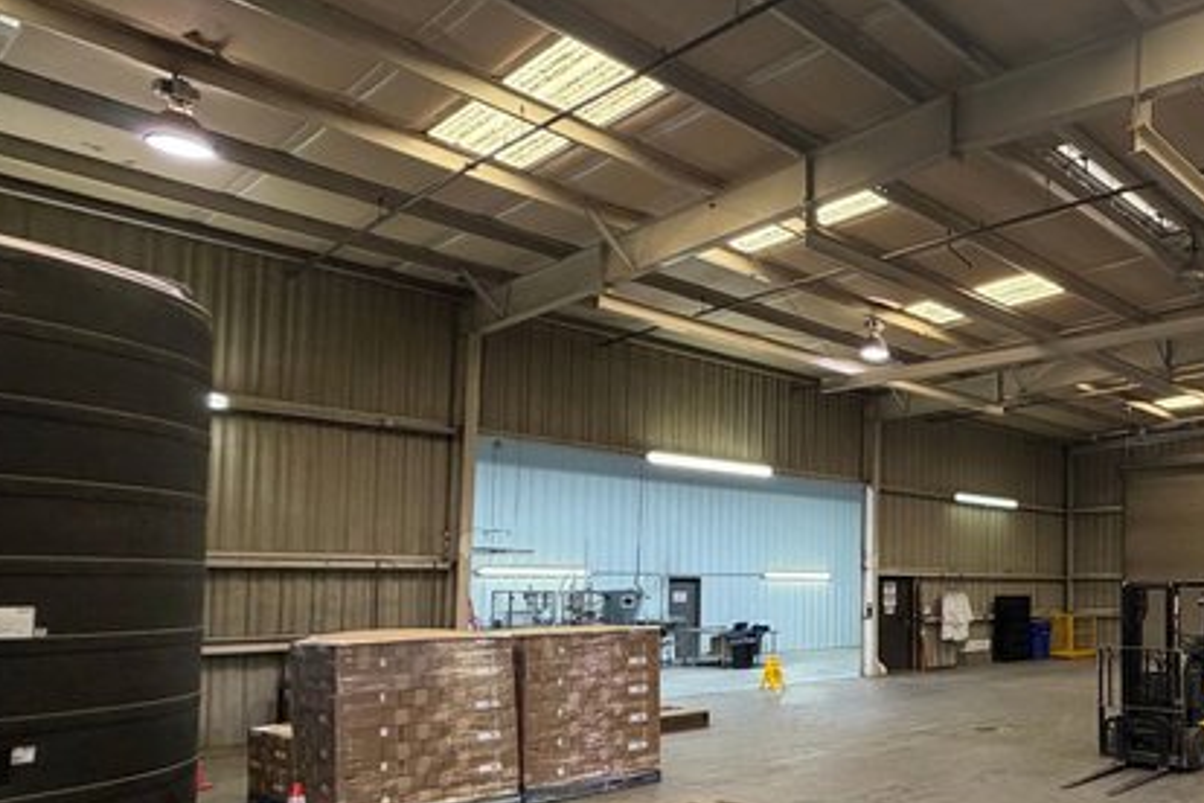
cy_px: 550
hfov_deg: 57.3
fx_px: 903
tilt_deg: +0.2
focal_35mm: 27
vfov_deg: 47.0
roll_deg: -0.9
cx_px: 1096
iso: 200
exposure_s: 1/60
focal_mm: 2.22
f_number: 2.2
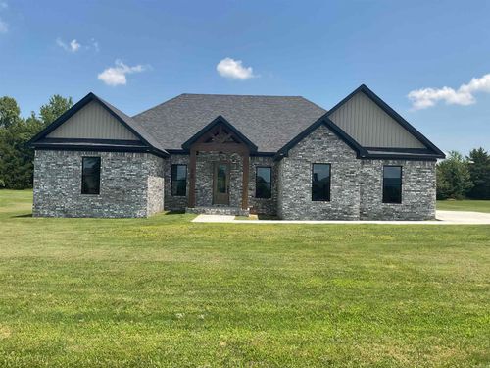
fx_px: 411
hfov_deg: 61.7
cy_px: 184
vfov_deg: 48.2
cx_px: 245
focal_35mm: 29
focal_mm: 3
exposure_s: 1/1675
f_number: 1.8
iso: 16
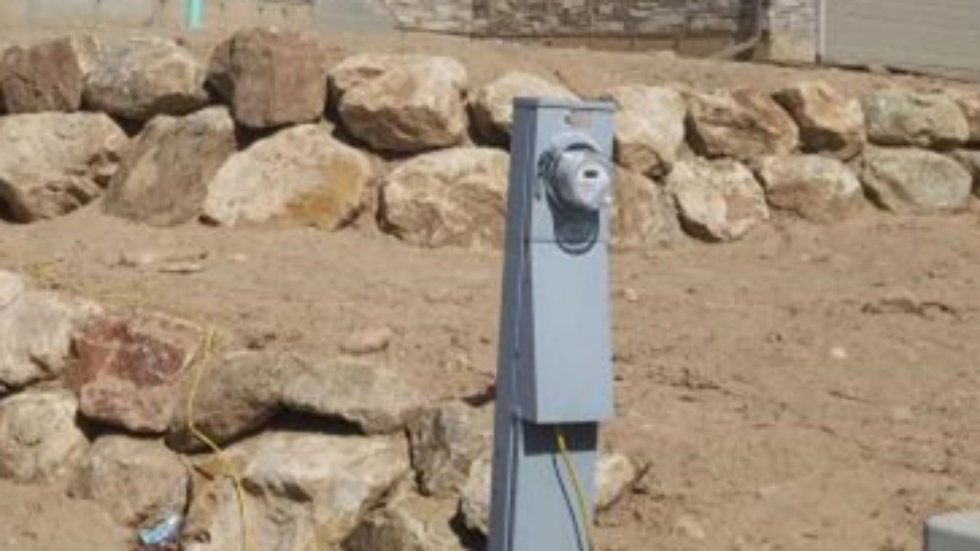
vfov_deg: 22.7
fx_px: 1299
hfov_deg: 41.0
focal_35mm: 50
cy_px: -41
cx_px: 364
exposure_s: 1/5568
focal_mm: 4.2
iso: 50
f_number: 1.7
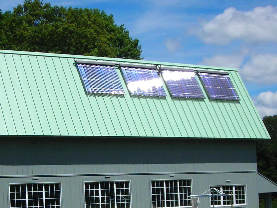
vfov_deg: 18.0
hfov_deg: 24.0
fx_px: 648
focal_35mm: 81
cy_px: 172
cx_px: 98
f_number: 6.4
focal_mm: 6.3
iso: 50
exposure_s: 1/288
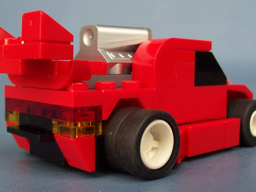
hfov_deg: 35.5
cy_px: 87
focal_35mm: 54
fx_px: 399
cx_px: 114
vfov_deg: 27.0
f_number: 2.8
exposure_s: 1/125
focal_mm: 5.6
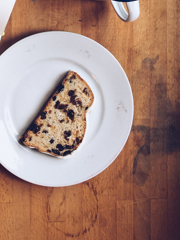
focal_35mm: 65
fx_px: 451
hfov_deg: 21.6
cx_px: -8
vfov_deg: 29.0
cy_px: 39
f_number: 2.2
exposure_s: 1/33
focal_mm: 4.15
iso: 32
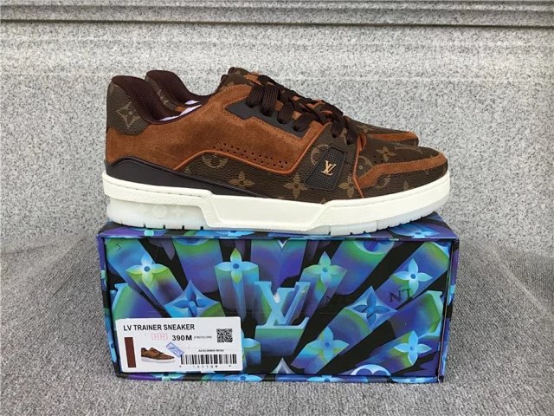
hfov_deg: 58.4
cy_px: 208
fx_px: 496
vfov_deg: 45.4
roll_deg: -0.2
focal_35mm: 31
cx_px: 277
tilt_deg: -17.1
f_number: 2.4
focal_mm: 3.3
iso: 50
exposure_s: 1/100
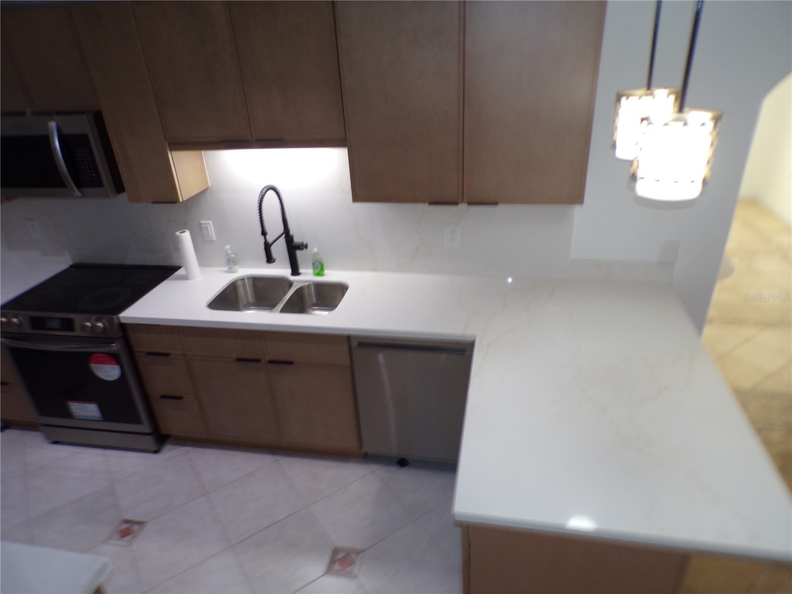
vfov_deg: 56.8
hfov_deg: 71.6
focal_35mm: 24
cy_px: 297
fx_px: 549
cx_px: 396
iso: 128
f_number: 3
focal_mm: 4.3
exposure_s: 1/34
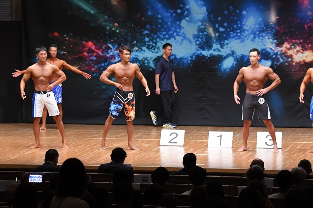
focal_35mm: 150
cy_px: 104
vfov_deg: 9.1
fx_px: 1304
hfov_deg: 13.7
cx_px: 156
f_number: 5.6
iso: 8000
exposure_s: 1/400
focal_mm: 100
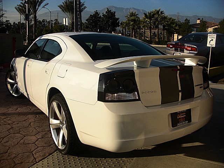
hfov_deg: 51.4
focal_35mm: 36
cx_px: 112
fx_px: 233
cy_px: 84
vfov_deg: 39.7
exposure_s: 1/160
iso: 50
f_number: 7.9
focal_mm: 6.3
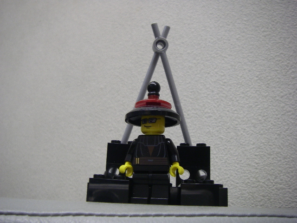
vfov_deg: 37.7
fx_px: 326
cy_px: 112
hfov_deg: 49.0
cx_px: 148
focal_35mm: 38
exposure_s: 1/13
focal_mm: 6.3
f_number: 3.3
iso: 160
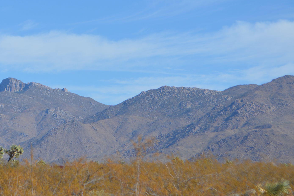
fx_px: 1447
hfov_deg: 11.6
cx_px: 63
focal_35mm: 177
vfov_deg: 7.8
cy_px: 104
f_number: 7.1
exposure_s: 1/1600
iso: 400
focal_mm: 55
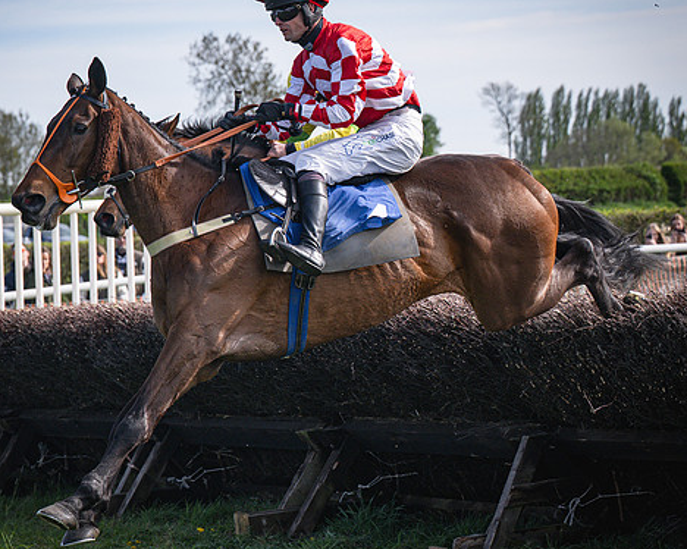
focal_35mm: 144
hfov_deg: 13.4
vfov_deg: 10.7
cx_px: 204
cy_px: 239
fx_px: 2927
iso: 400
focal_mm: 70
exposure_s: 1/2500
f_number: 4
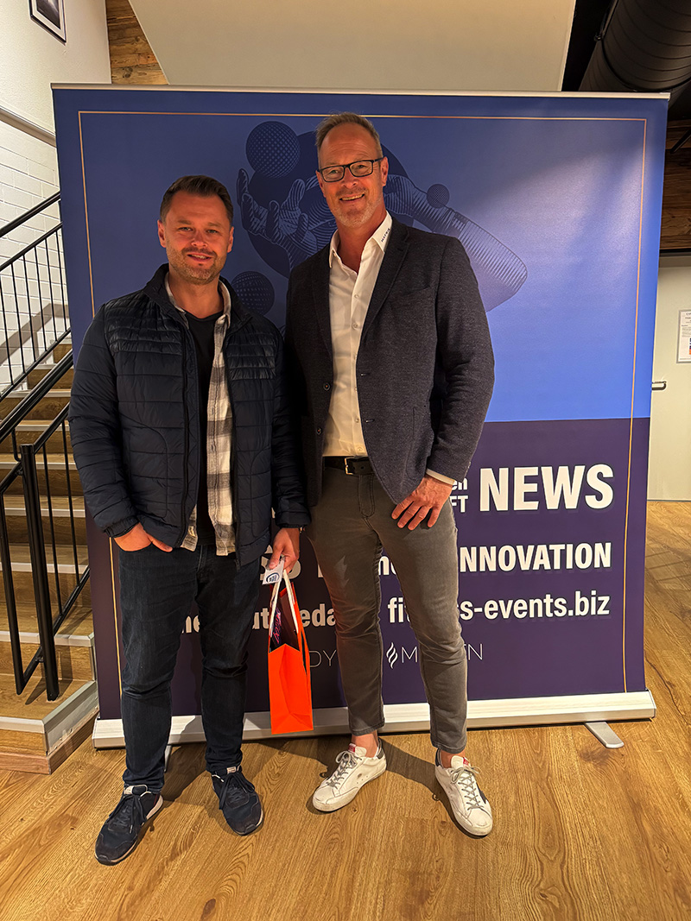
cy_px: 460
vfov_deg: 71.6
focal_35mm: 24
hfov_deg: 56.8
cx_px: 346
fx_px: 639
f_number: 1.78
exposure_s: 1/50
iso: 500
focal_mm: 6.76
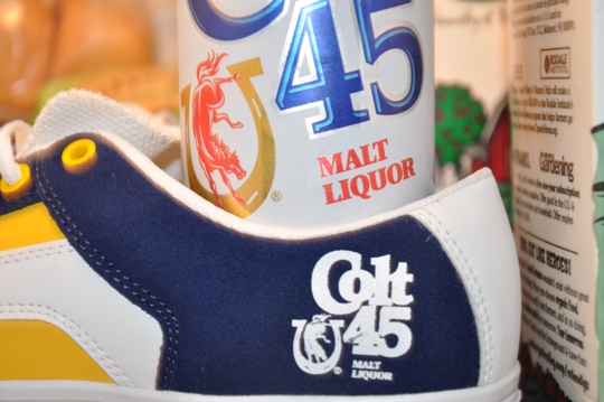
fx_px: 1307
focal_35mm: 78
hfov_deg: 26.0
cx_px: 302
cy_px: 201
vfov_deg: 17.5
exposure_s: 1/30
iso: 200
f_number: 5.6
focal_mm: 52
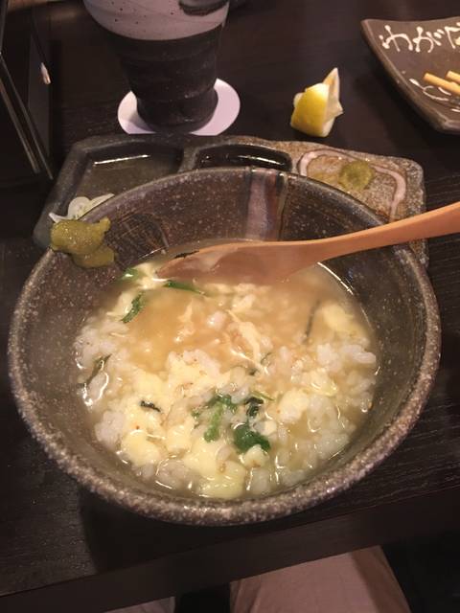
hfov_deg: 48.2
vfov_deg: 61.7
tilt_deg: -52.0
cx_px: 230
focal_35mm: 29
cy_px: 306
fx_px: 514
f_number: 2.2
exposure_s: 1/10
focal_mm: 4.15
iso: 100
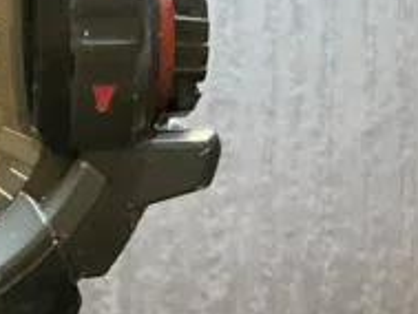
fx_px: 1184
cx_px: -100
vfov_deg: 14.7
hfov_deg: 18.8
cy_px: 354
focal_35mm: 98
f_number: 1.8
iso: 200
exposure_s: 1/60
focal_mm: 3
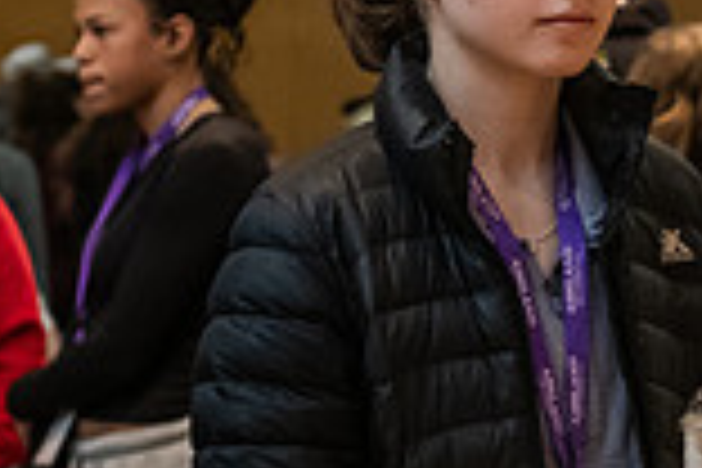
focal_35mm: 186
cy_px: 236
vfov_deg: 7.4
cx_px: 693
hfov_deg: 11.0
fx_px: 3627
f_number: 3.5
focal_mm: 50
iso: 2500
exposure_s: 1/200
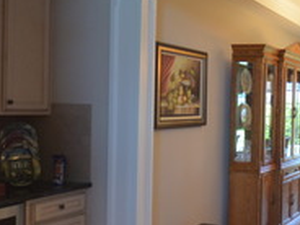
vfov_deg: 29.1
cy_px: 114
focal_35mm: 50
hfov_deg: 33.3
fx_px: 433
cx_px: 331
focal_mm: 10
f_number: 4
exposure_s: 1/60
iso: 800
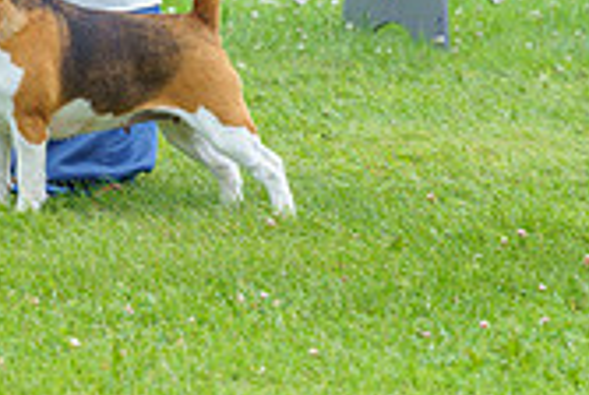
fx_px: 11358
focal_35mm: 693
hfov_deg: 3.0
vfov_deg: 2.0
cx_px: 14
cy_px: -217
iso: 400
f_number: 5
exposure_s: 1/800
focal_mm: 200
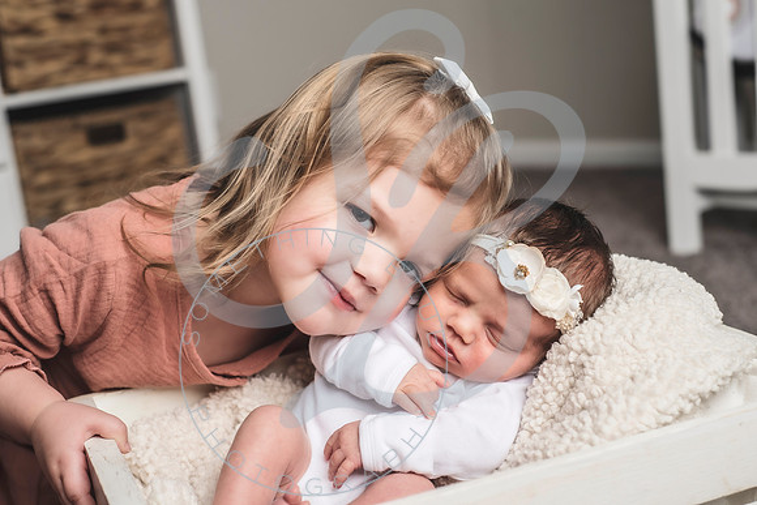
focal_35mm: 50
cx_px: 378
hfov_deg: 39.6
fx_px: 1052
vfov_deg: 27.0
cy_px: 252
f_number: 4
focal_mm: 50
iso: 100
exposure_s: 1/125
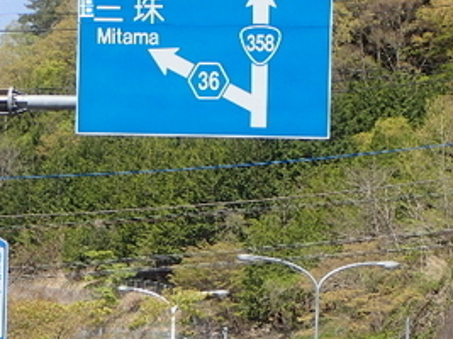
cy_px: 375
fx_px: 1805
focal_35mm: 138
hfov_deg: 14.3
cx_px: 187
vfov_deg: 10.6
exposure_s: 1/500
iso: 100
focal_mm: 8.41
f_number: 4.5
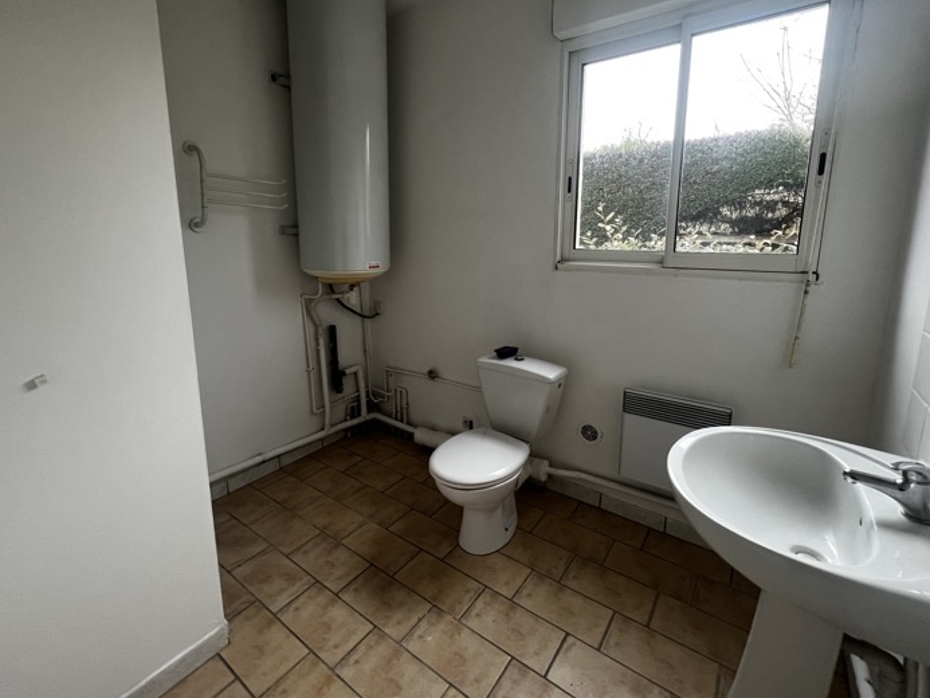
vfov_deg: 81.3
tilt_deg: -10.4
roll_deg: +0.3
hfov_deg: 98.1
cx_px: 455
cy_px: 303
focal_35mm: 15
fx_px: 403
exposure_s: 1/99
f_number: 1.8
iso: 250
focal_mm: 1.57
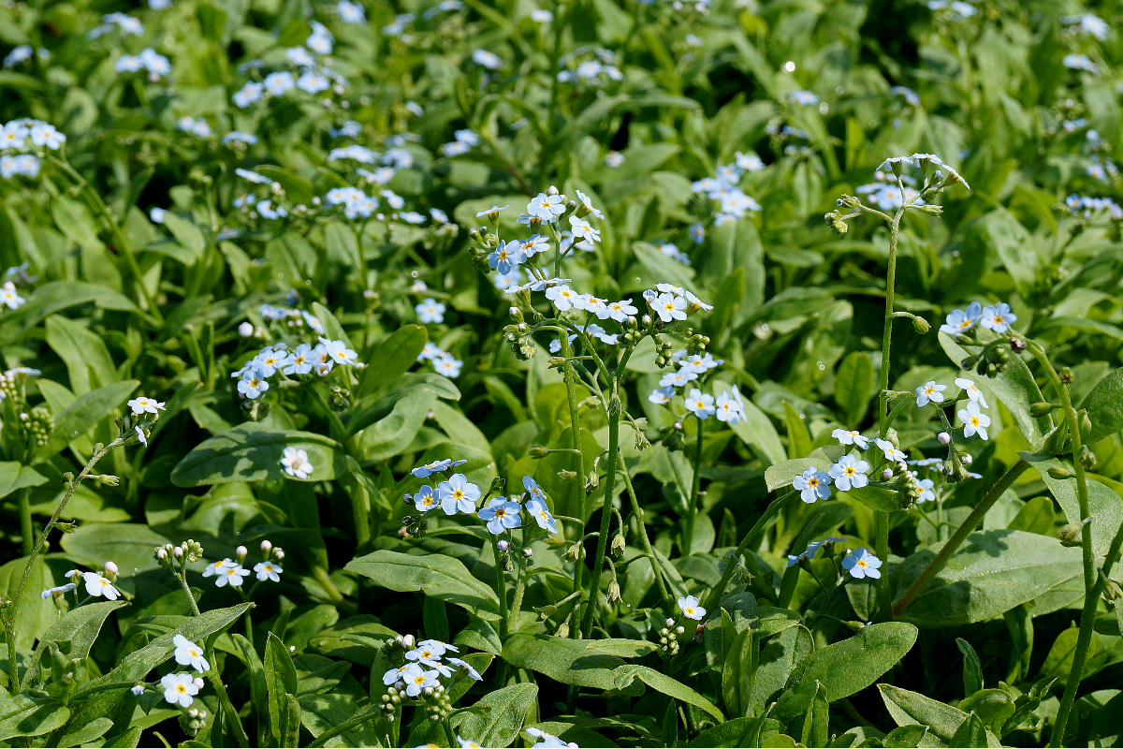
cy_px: 374
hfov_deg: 29.9
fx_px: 2105
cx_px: 562
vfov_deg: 20.2
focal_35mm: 68
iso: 100
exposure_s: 1/160
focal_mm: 45
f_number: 11
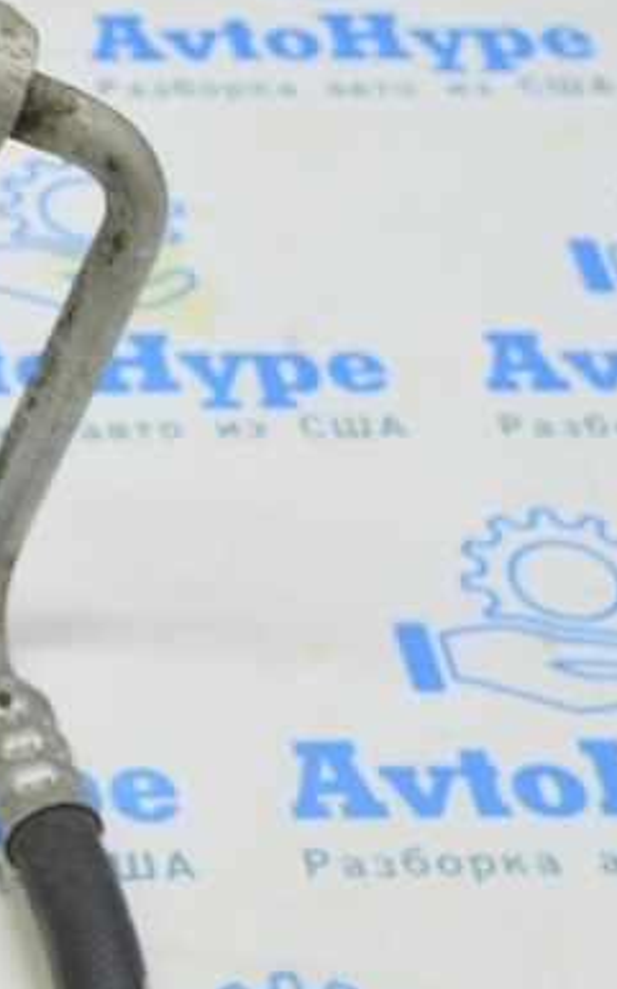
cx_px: -645
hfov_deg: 10.8
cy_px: 778
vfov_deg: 18.9
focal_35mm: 109
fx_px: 2944
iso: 400
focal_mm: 27
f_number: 5.6
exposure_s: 1/20
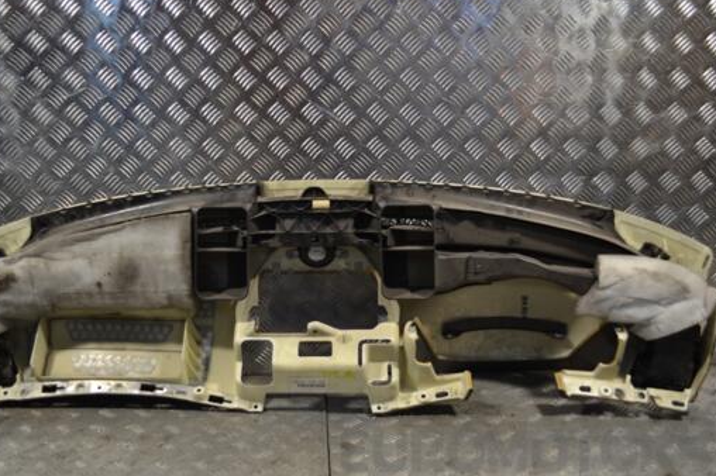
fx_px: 775
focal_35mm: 39
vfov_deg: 34.1
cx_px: 314
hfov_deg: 49.5
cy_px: 263
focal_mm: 22
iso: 100
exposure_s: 1/50
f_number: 4
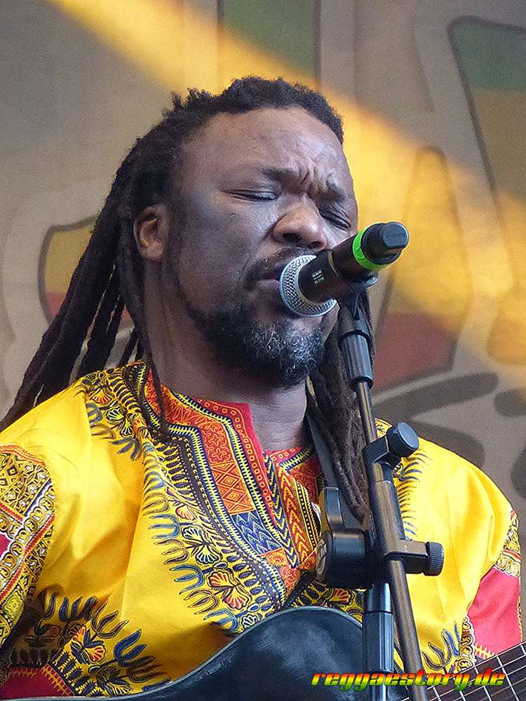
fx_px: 2208
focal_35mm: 109
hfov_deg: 13.6
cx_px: 263
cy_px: 350
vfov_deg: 18.0
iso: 400
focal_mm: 19.6
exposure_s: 1/125
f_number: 2.8
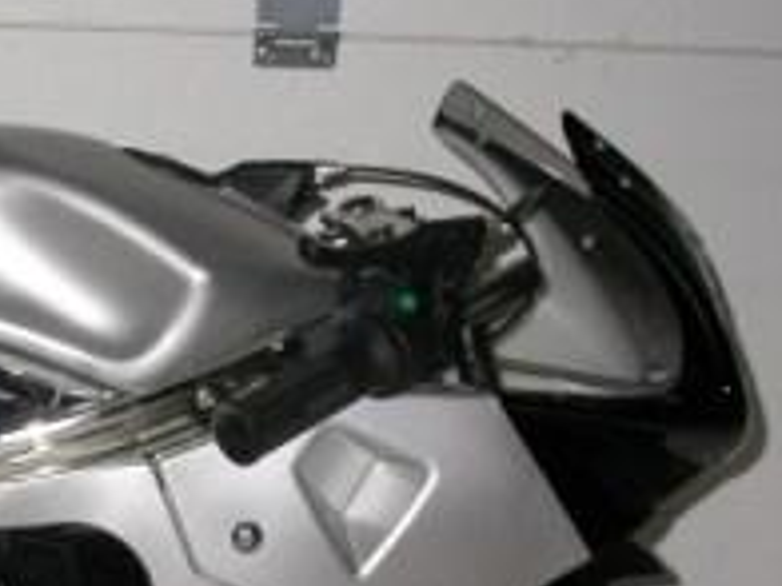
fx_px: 2327
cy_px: 446
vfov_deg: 14.3
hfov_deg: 18.6
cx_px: 28
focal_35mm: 103
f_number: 2.8
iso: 100
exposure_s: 1/60
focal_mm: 9.5
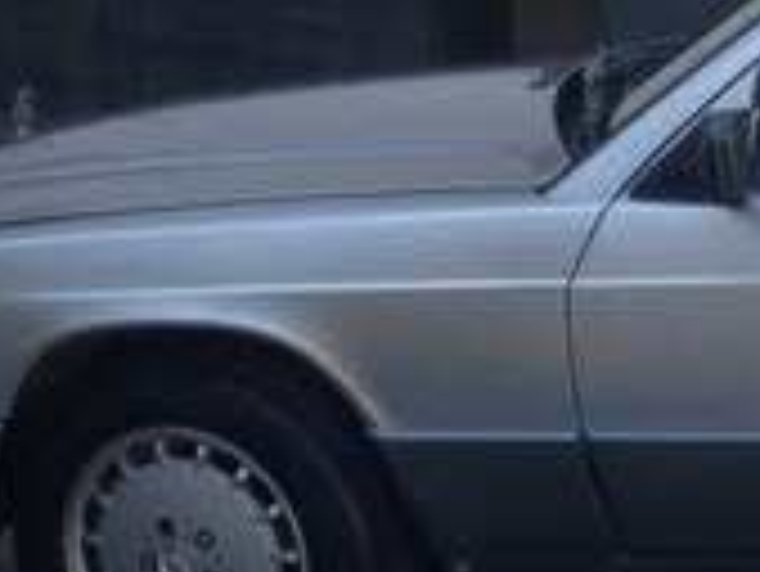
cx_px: 1250
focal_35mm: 129
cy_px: 318
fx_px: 2834
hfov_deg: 14.0
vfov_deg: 11.5
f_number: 2.4
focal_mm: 4.12
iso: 50
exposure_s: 1/347
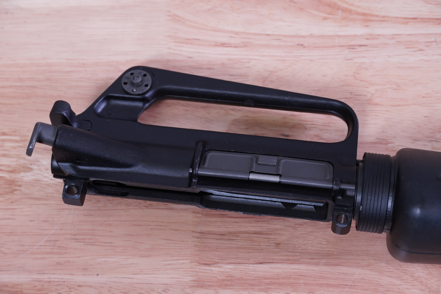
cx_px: 220
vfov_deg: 18.6
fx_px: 901
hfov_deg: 27.5
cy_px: 147
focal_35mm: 74
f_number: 5.6
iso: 1000
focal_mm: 49
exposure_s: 1/125
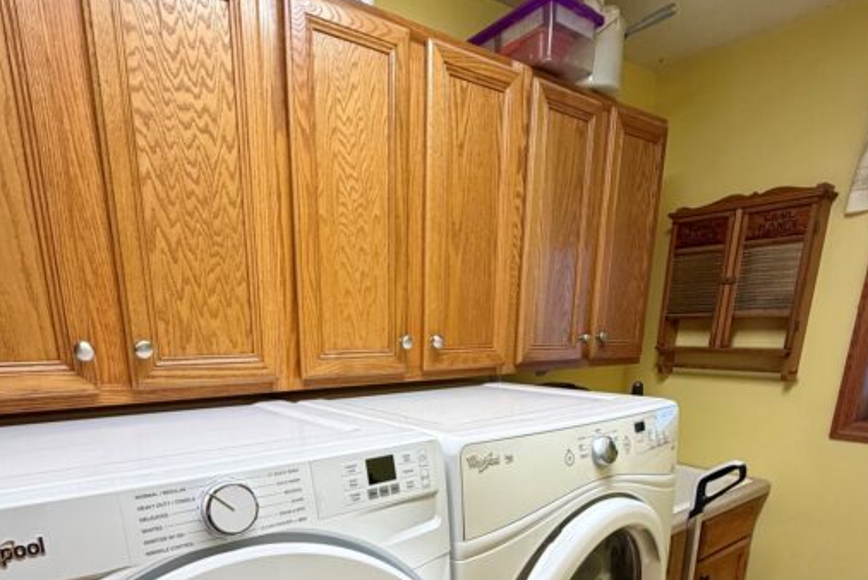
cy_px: 486
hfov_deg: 75.8
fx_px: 555
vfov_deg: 50.8
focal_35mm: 23
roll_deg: -0.4
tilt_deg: -16.7
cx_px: 389
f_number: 2.2
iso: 200
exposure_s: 1/121
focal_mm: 2.22
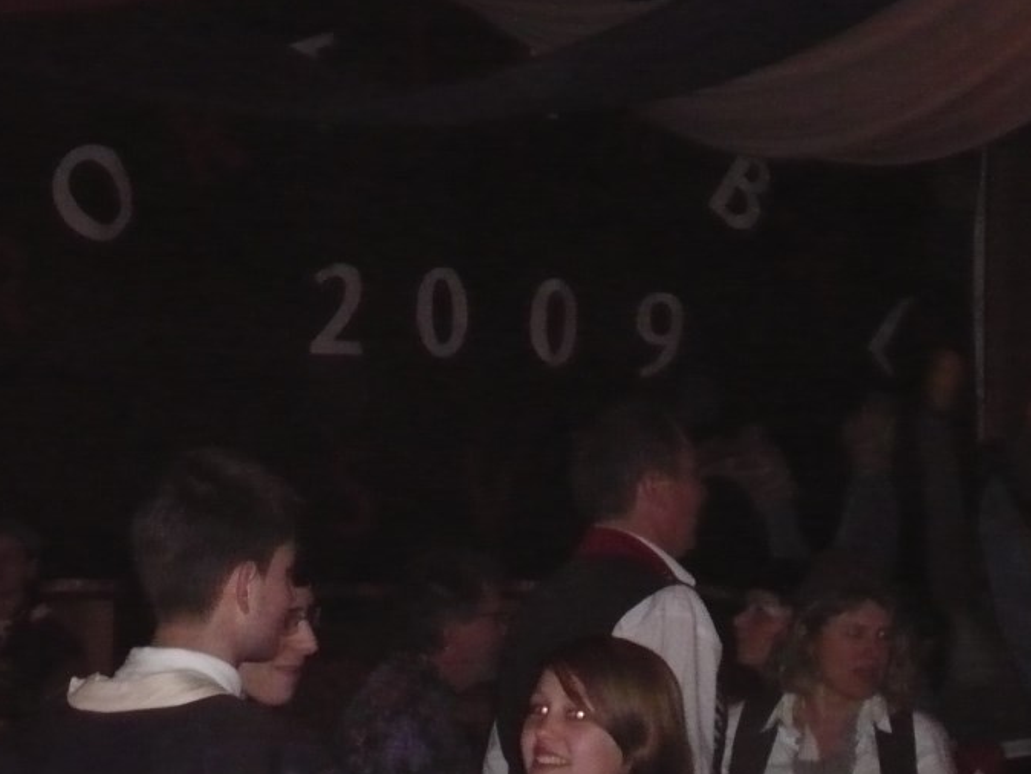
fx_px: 3575
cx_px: 554
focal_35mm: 120
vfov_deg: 12.3
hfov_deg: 16.4
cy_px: 549
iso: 640
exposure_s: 1/30
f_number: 4.3
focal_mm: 13
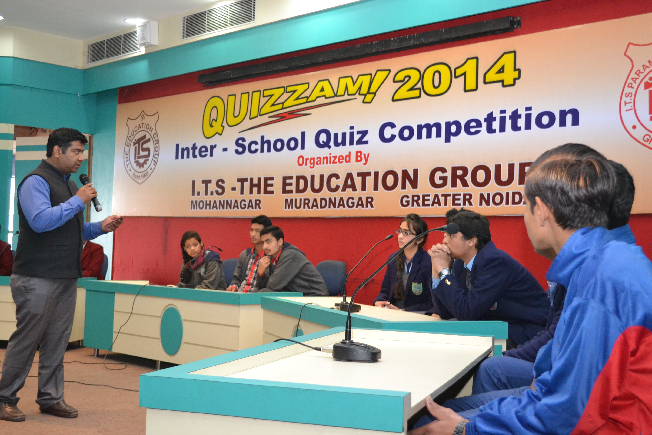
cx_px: 326
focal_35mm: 45
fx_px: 815
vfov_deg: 29.9
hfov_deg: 43.6
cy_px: 218
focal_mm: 30
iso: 2800
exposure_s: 1/60
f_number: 4.5
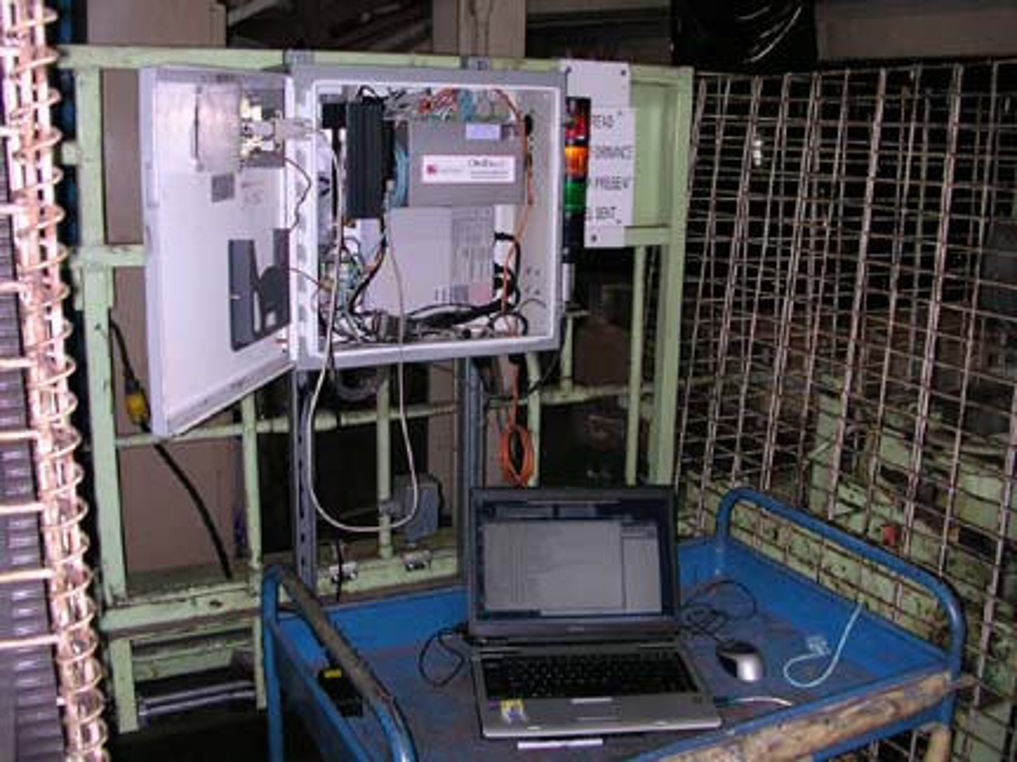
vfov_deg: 38.7
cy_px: 381
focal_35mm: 37
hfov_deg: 50.1
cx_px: 508
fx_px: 1087
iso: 138
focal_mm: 5.6
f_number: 2.7
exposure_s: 1/60
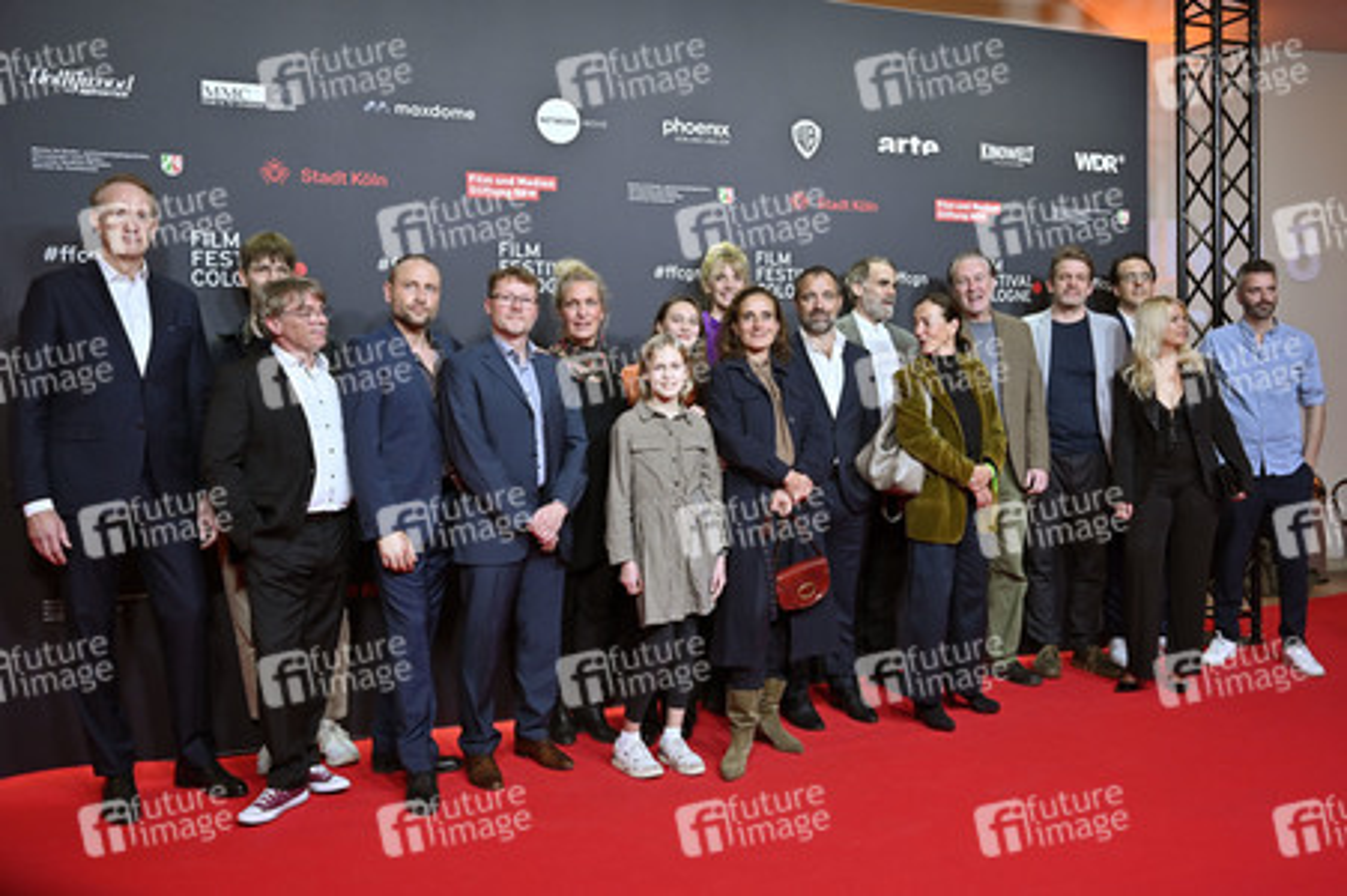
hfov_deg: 63.7
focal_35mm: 29
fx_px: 1084
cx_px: 674
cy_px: 448
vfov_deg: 44.9
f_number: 4.5
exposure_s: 1/200
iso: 800
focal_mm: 29
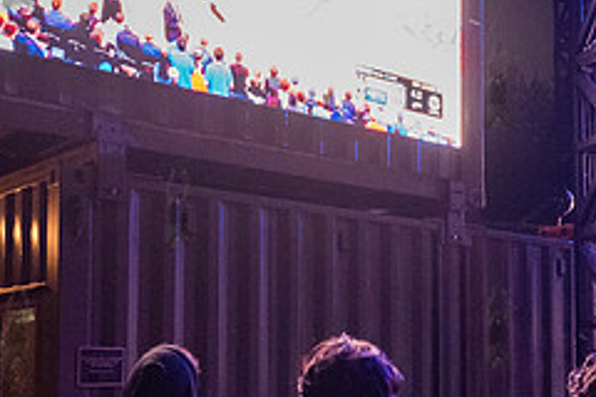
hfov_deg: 32.8
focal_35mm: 59
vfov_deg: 22.6
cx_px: 497
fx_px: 977
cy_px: 324
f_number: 3.2
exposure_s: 1/125
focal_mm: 24
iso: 6400
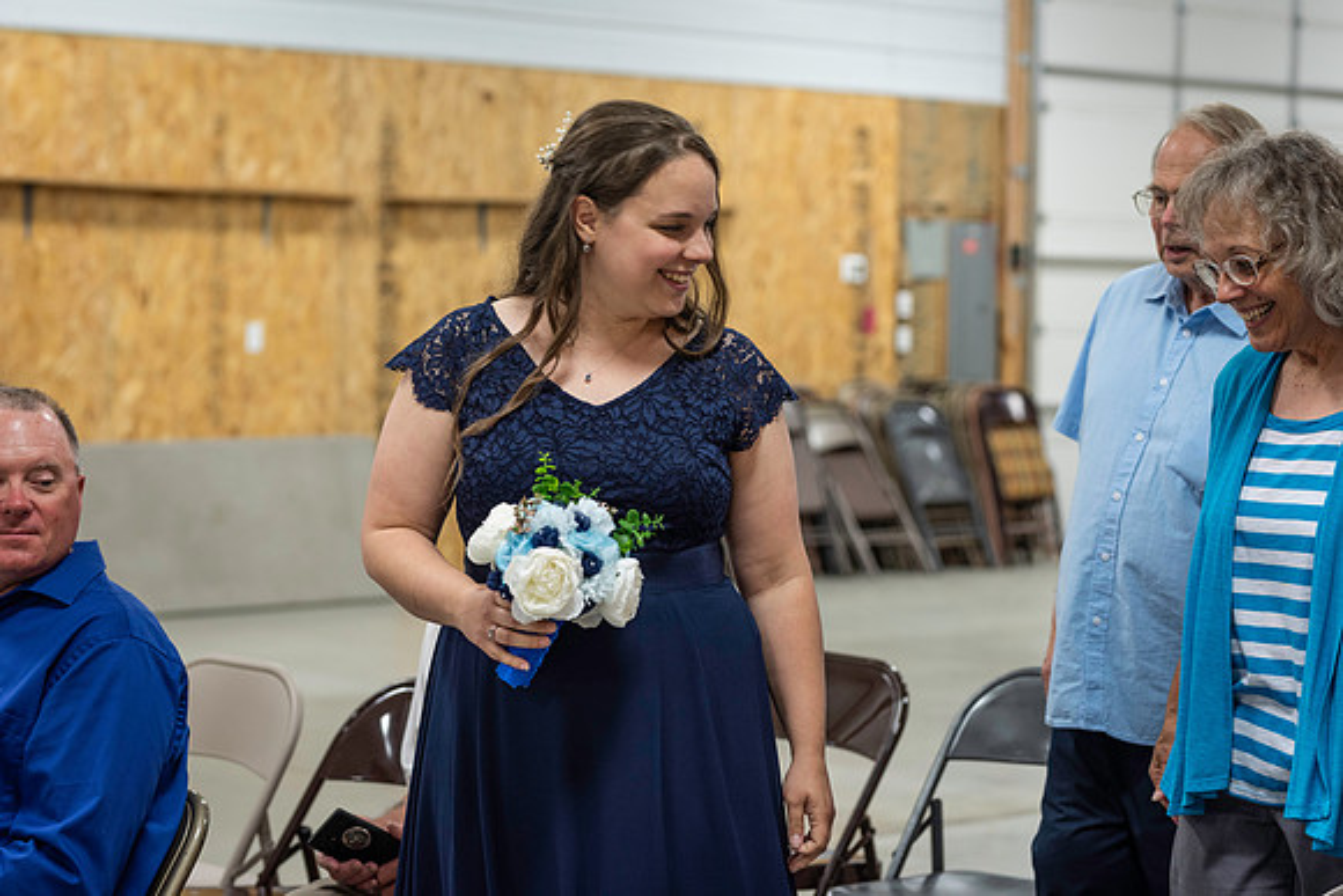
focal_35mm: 85
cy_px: 448
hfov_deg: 23.9
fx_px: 3172
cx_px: 672
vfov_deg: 16.1
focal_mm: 85
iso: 640
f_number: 3.5
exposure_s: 1/160
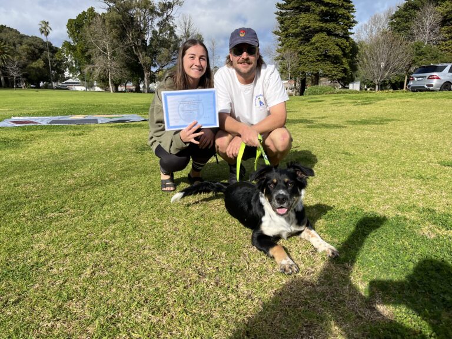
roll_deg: +0.3
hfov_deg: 67.3
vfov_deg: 53.1
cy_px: 170
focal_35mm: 26
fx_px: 339
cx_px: 226
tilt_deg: -13.4
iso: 50
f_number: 1.6
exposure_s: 1/3135
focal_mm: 5.1
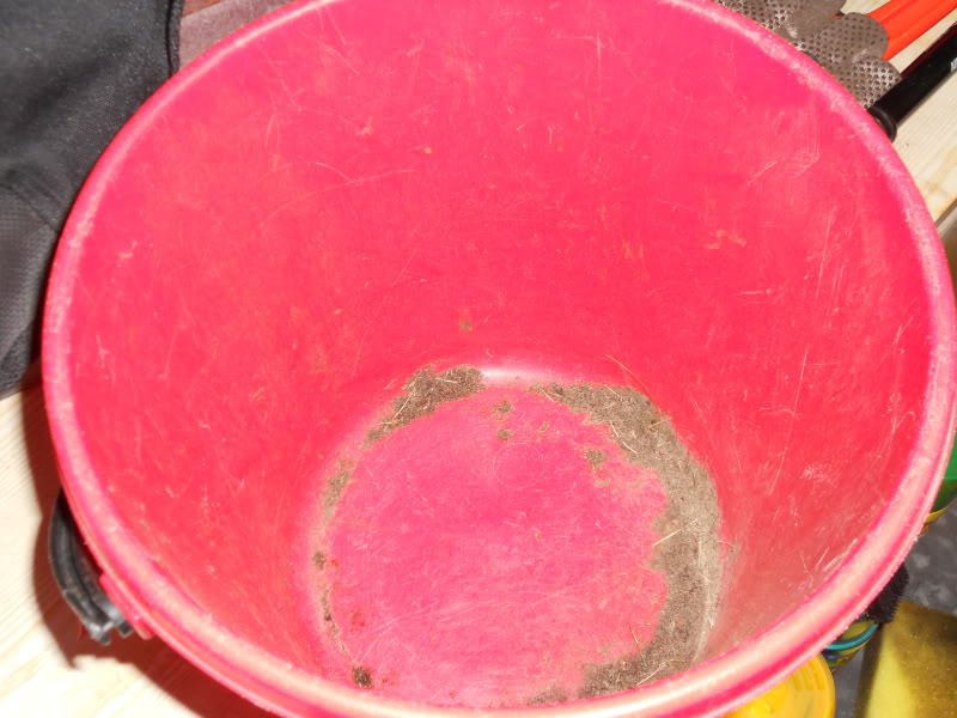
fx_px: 1272
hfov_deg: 41.2
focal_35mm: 46
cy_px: 359
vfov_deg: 31.5
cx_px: 478
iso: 200
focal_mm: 8.2
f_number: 4.3
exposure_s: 1/30
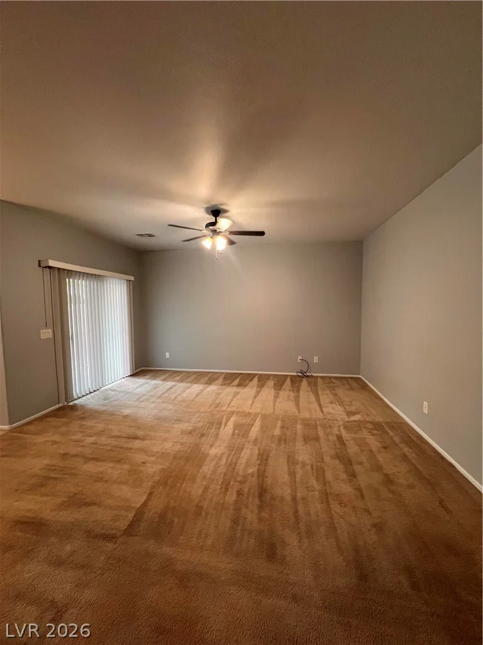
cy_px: 322
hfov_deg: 89.9
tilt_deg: -4.2
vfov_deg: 106.2
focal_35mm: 13
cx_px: 242
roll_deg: +0.8
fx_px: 242
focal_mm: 1.57
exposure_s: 1/60
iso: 200
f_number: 1.8
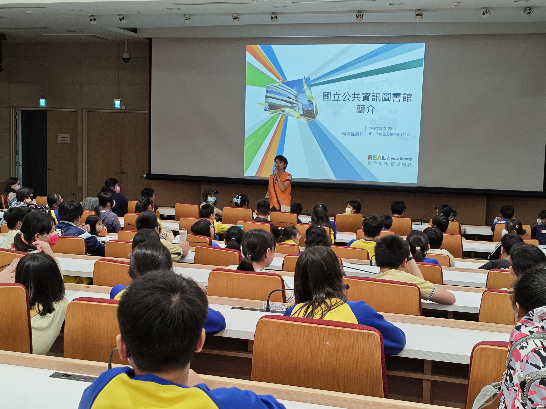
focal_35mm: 47
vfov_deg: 30.9
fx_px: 741
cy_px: 204
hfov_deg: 40.4
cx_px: 273
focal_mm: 4.94
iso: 64
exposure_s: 1/60
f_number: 1.59
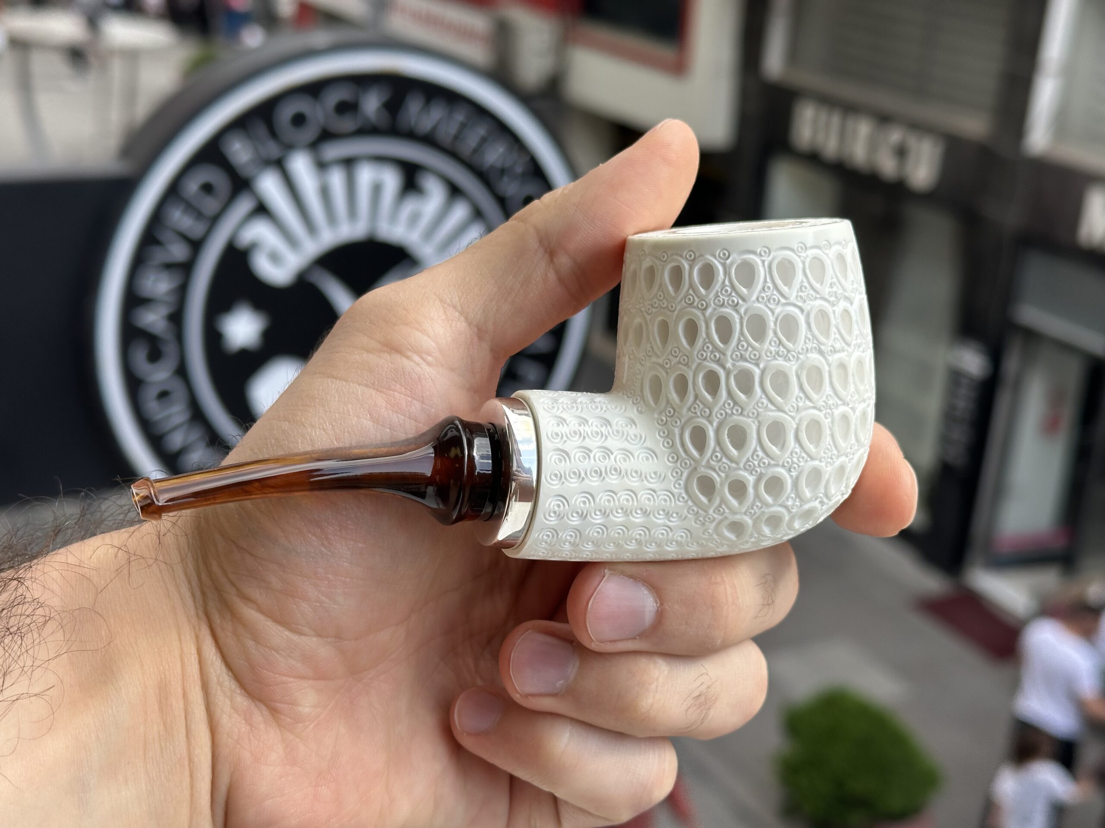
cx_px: 552
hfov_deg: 39.7
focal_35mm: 48
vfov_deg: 30.3
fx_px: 1532
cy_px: 414
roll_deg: -4.0
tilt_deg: -20.8
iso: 64
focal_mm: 6.86
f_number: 1.78
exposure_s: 1/1009
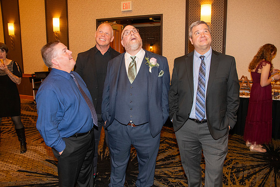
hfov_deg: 58.7
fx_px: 249
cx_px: 140
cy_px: 94
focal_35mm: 32
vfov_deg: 41.1
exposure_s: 1/60
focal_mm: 32
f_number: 5.6
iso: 2000
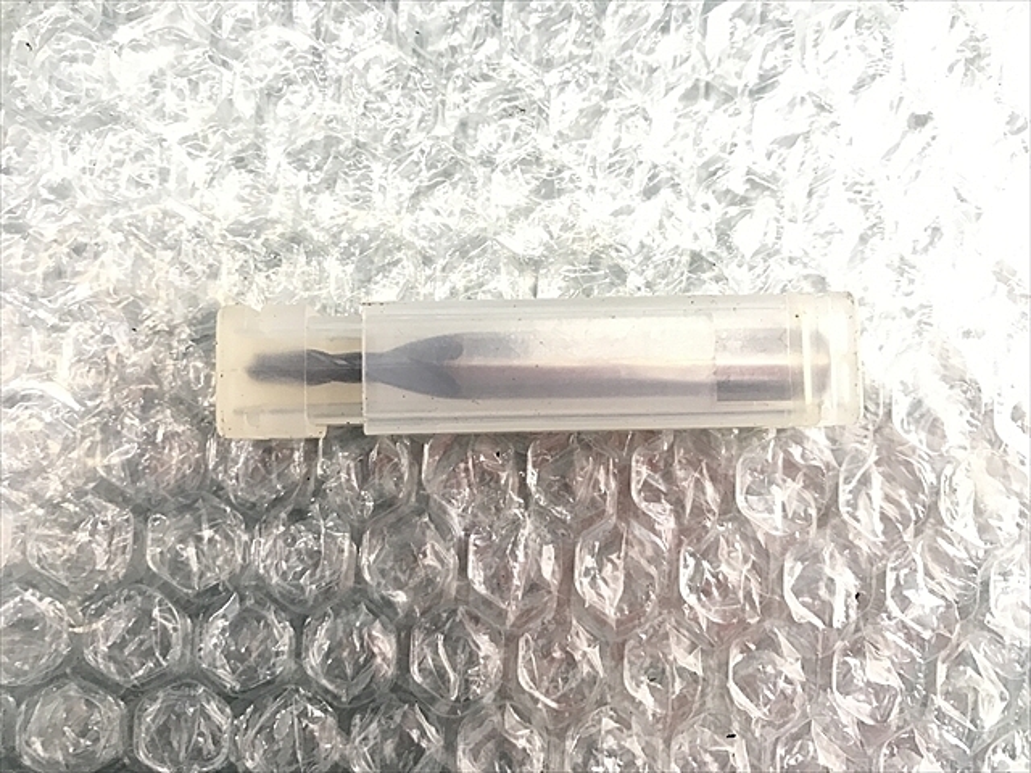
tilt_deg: -85.8
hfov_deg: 63.4
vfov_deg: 49.7
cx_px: 516
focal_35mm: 28
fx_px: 834
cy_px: 386
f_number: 1.8
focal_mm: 3.99
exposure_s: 1/20
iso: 40
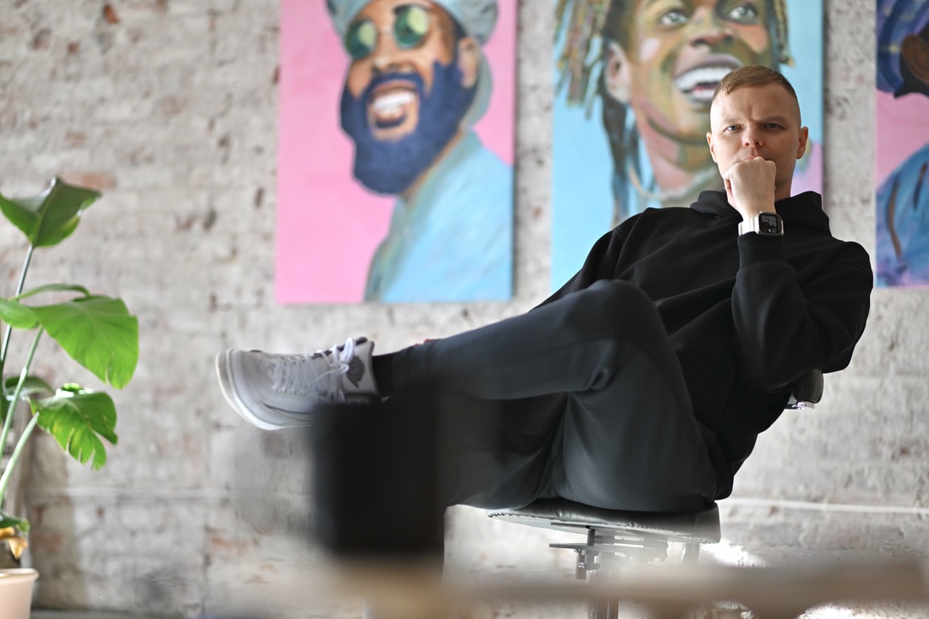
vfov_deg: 16.1
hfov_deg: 23.9
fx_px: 2193
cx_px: 464
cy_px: 310
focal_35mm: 85
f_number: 2
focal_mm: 85
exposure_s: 1/500
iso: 1000
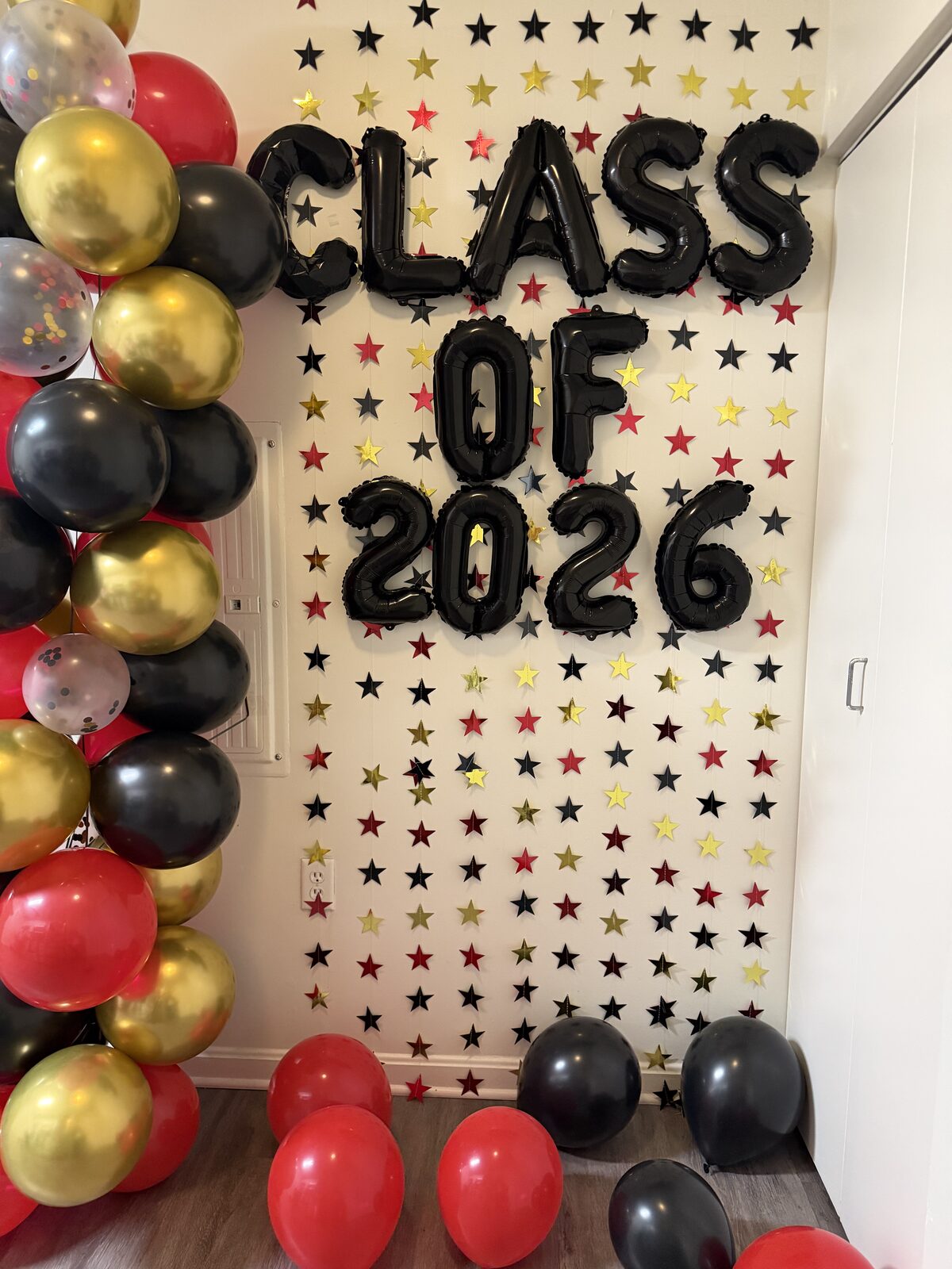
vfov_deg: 71.6
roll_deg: -0.6
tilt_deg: -7.5
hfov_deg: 56.8
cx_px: 476
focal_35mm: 24
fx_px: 880
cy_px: 634
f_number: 1.78
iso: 640
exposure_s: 1/60
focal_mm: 6.76
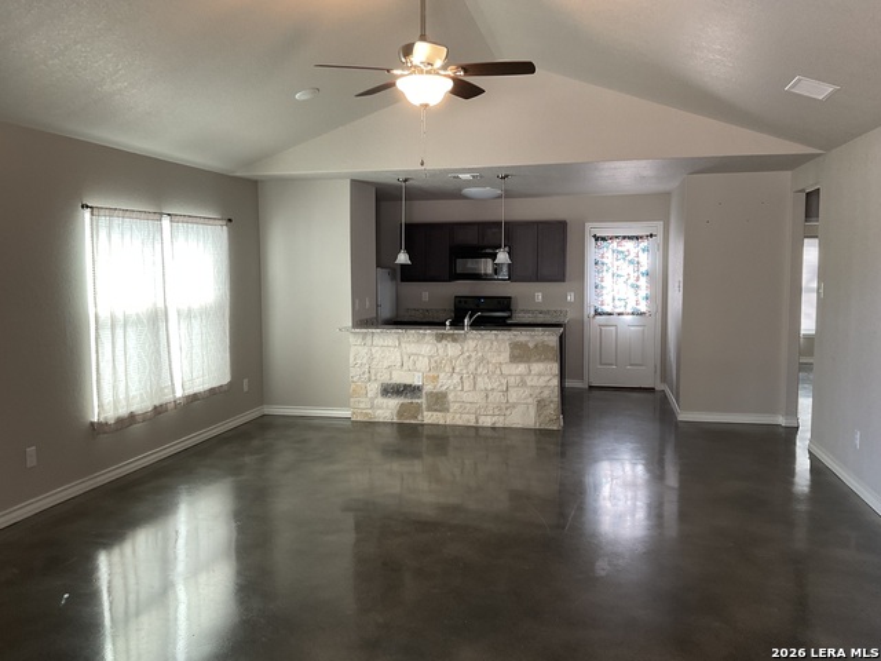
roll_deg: -0.2
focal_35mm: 29
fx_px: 738
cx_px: 440
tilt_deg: -4.7
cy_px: 330
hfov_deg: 61.7
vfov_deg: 48.2
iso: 80
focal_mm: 3
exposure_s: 1/60
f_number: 1.8
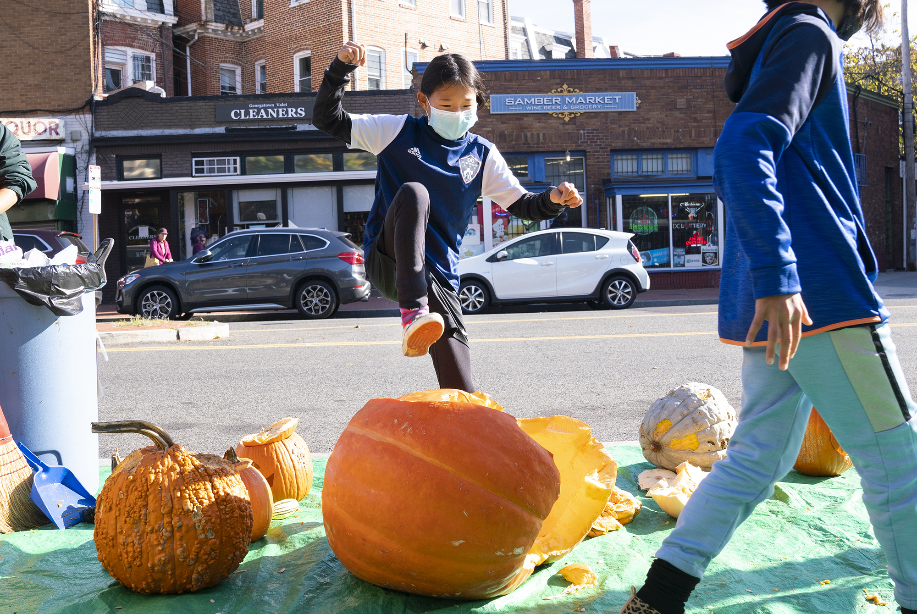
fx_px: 918
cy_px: 307
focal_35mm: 36
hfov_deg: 53.1
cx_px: 458
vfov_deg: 37.0
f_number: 5.6
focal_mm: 24
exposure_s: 1/640
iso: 320
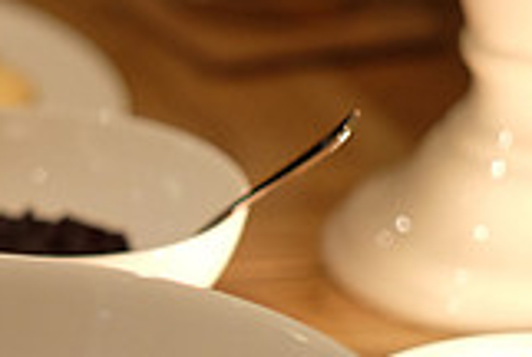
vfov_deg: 4.6
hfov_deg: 6.7
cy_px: 150
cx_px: -241
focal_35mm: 302
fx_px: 4471
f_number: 1.2
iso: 800
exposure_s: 1/34
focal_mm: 56
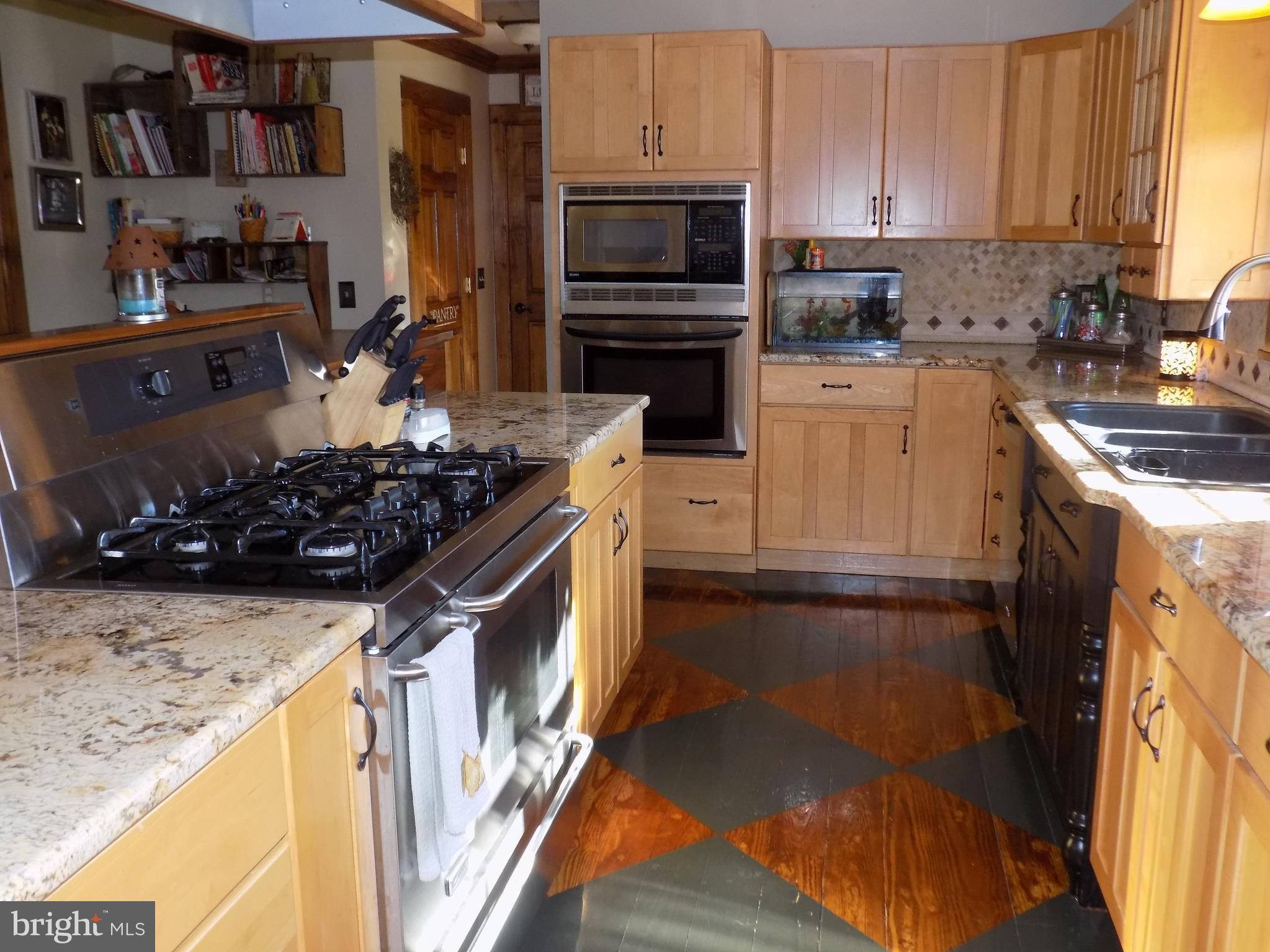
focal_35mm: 30
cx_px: 635
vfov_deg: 46.8
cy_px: 476
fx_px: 1101
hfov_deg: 60.0
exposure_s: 1/30
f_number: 3.3
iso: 200
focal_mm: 5.3
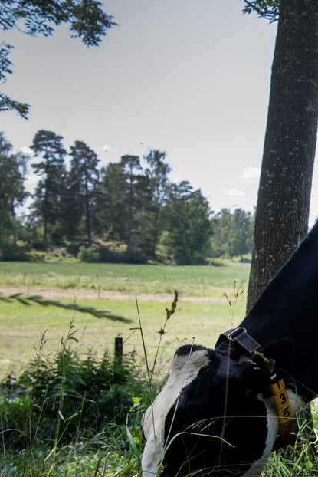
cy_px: 195
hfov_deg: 13.6
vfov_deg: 22.6
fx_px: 1192
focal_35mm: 90
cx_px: 571
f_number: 6.3
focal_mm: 35
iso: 320
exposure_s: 1/160
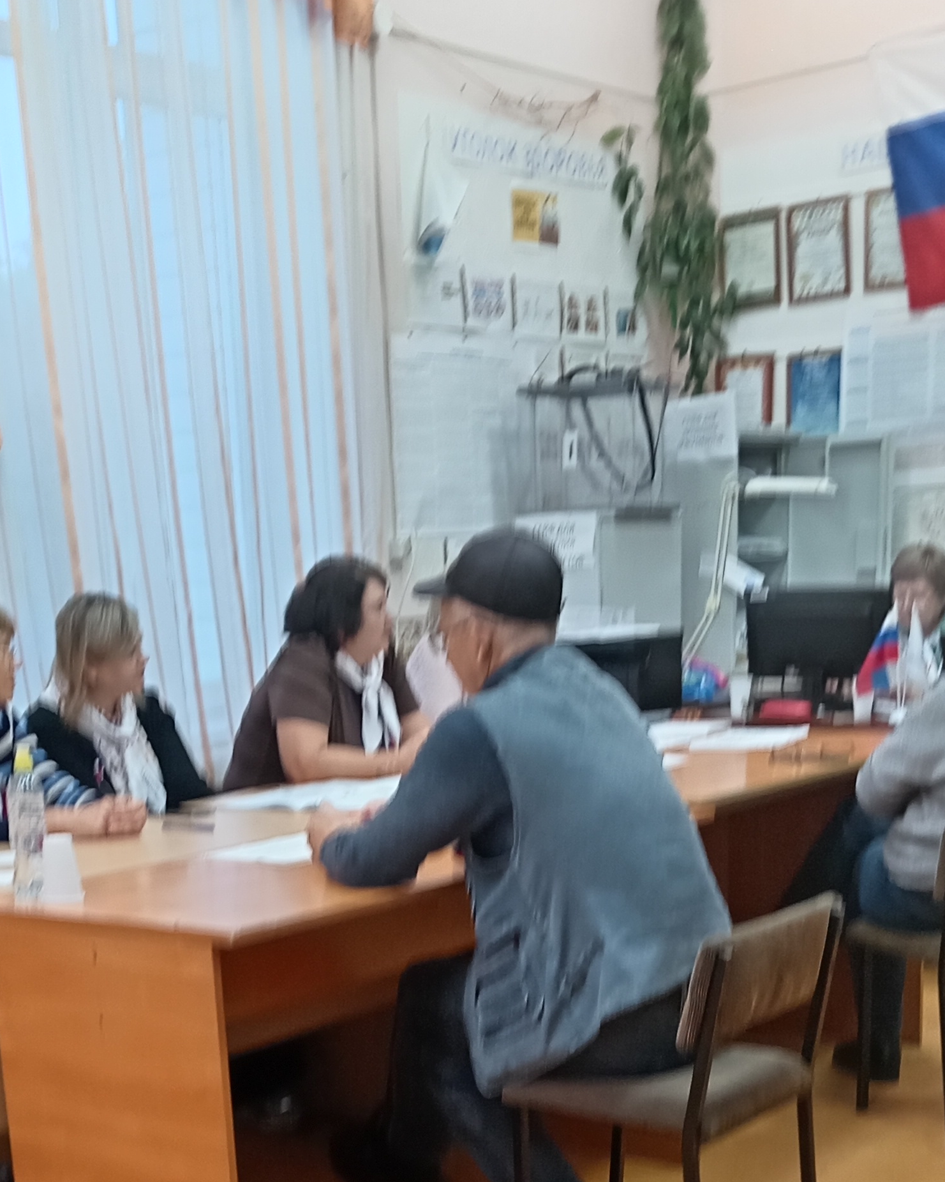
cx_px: 350
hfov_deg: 28.0
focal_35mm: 54
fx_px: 1888
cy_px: 1094
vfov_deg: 32.7
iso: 438
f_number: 1.8
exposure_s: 1/25
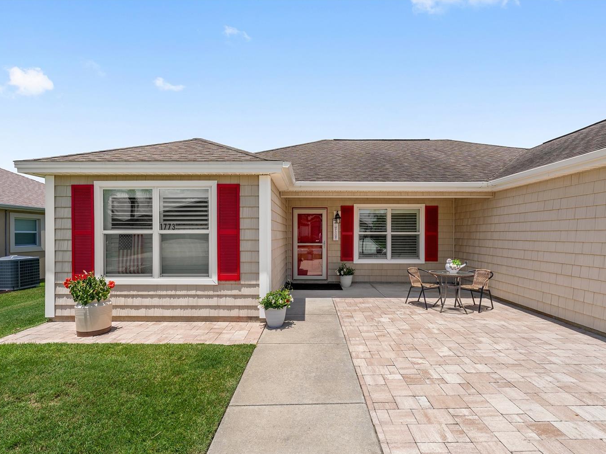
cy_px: 238
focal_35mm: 16
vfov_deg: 78.0
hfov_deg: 94.5
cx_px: 306
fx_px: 280
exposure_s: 1/500
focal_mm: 14
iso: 125
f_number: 8
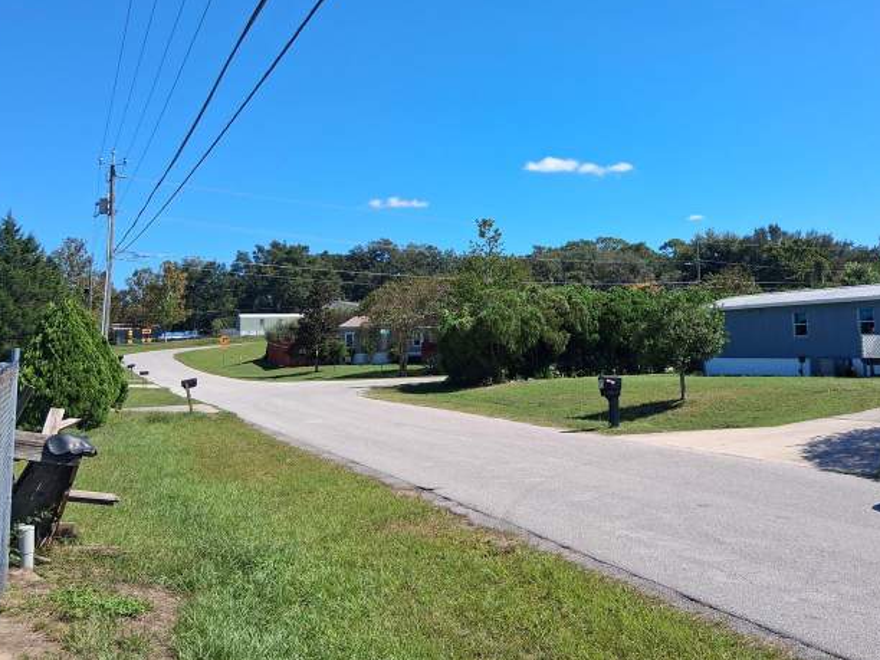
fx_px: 864
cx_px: 552
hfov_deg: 53.3
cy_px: 233
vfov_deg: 41.4
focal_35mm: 34
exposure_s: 1/528
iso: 25
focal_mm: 3.98
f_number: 1.8
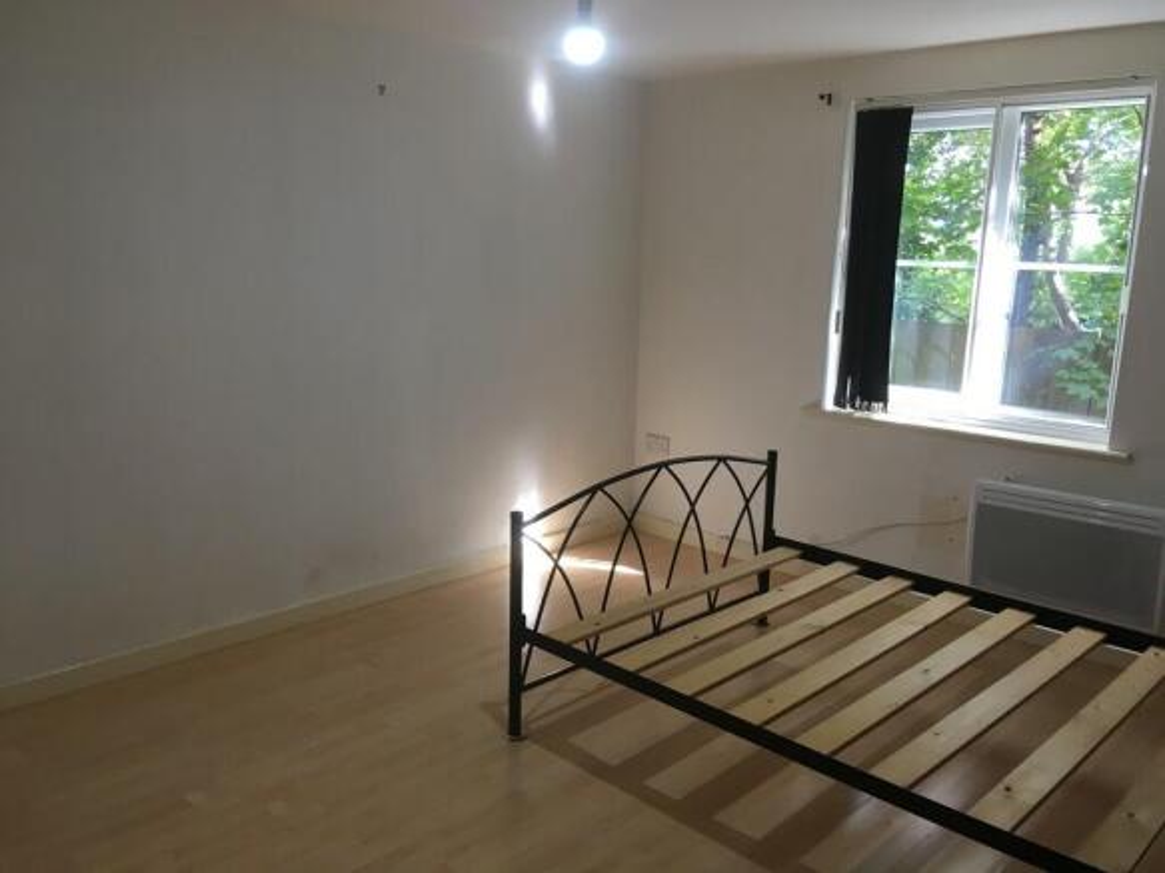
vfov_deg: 48.2
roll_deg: -2.0
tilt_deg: -11.3
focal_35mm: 29
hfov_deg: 61.7
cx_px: 582
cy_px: 436
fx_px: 976
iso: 40
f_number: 2.2
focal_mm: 4.15
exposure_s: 1/33
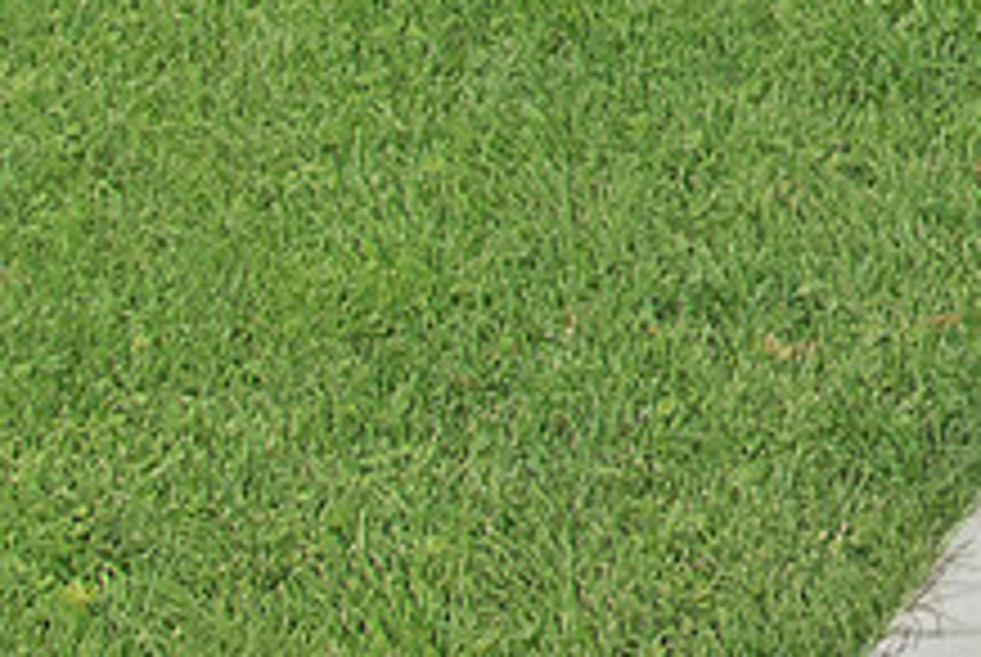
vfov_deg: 6.7
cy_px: -1629
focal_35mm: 178
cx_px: 2585
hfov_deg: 9.7
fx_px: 4857
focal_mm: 24
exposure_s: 1/1000
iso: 1250
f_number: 8
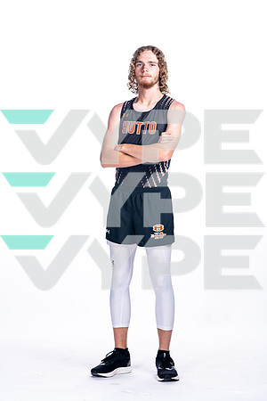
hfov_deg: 11.5
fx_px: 1324
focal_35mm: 119
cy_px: 200
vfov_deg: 17.2
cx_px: 134
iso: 400
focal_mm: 119
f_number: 5.6
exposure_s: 1/250
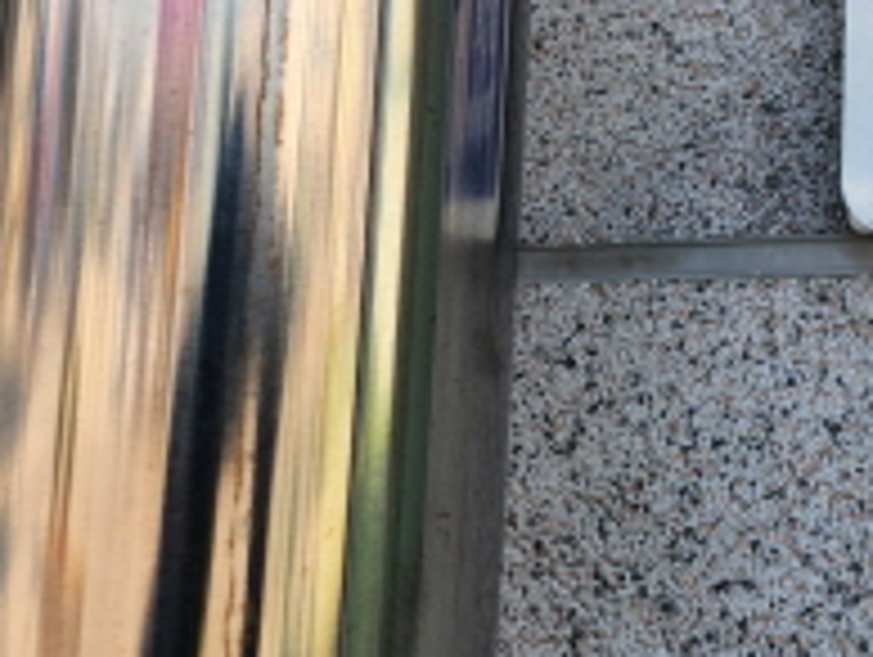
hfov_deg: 23.0
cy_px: -81
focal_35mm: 71
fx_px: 1793
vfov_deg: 19.8
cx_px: 1246
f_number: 1.8
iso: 20
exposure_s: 1/512
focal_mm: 5.4
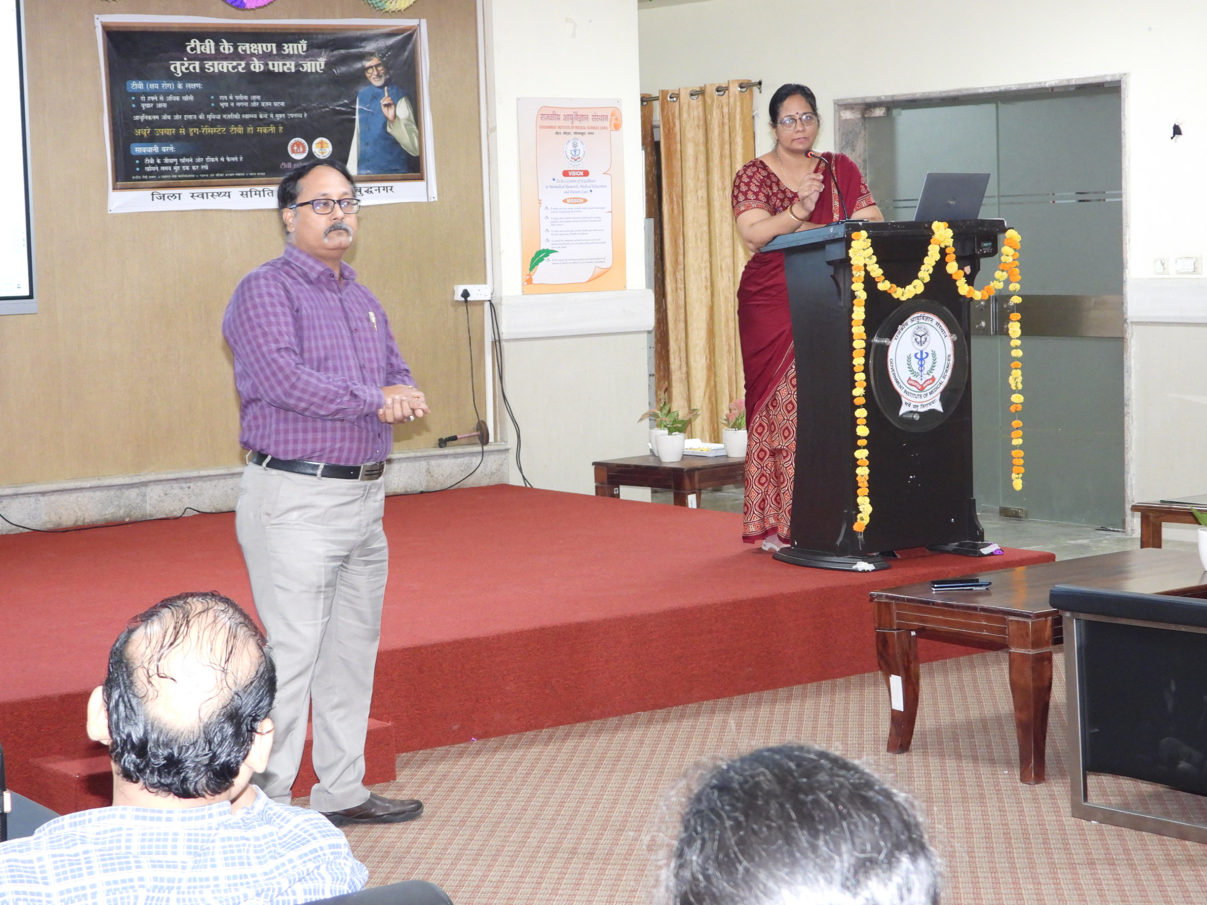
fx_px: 2441
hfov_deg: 27.8
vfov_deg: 21.0
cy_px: 452
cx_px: 604
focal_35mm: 70
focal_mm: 12.6
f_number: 3.5
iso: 560
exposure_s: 1/30
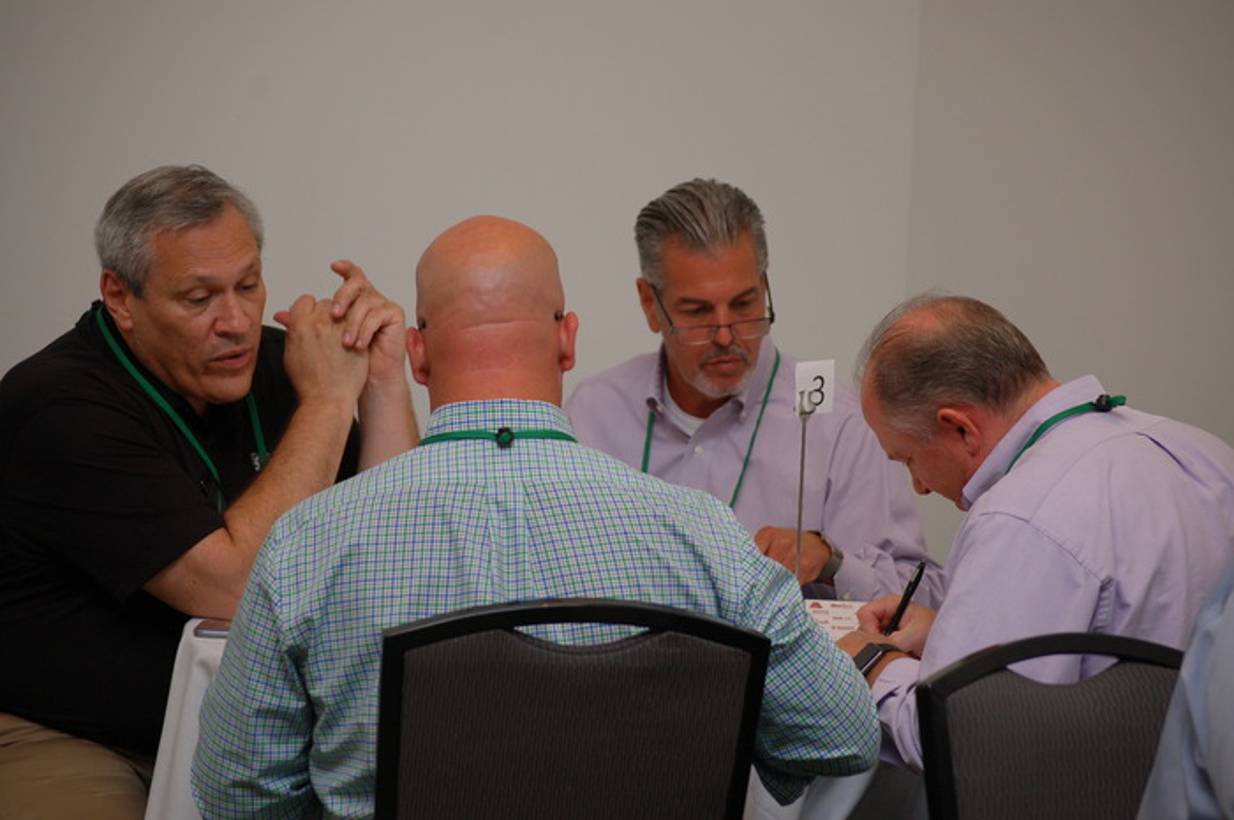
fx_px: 4622
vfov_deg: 10.1
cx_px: 617
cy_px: 410
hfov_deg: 15.2
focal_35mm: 135
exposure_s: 1/60
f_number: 4.5
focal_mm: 90
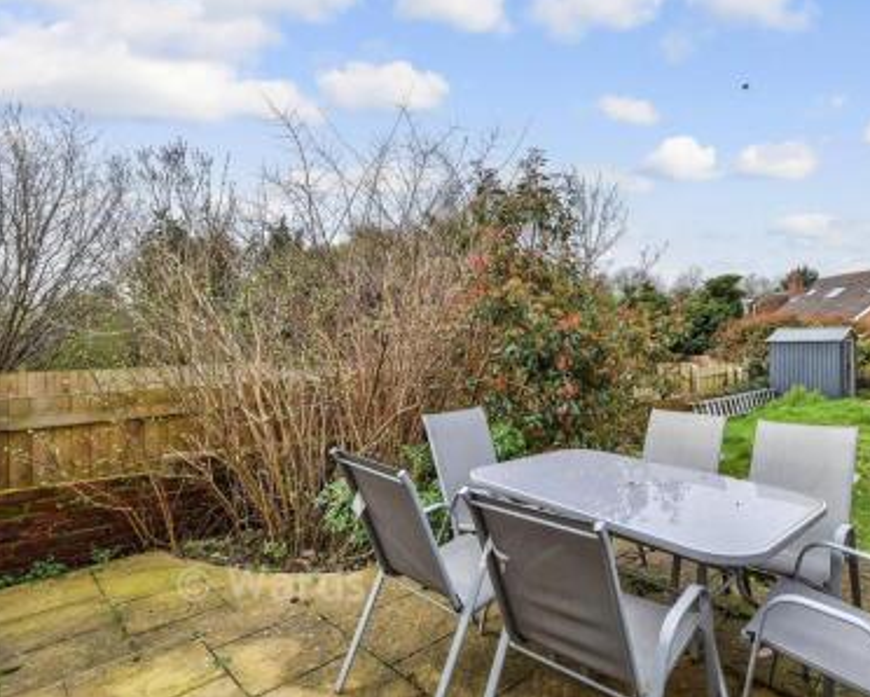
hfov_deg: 84.8
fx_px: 464
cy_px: 329
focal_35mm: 18
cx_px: 538
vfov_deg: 73.8
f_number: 8
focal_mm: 10
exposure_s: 1/400
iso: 320
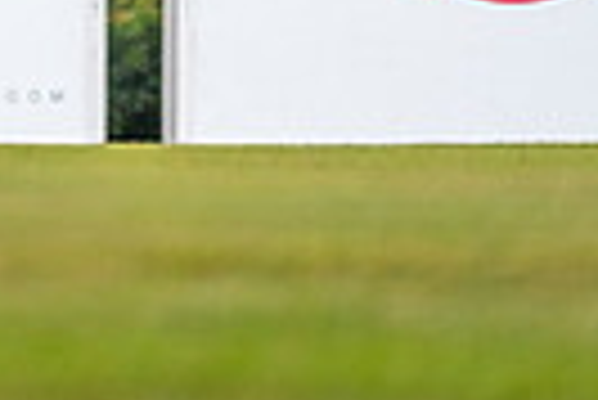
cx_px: -540
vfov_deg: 1.1
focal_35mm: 1306
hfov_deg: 1.6
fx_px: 21718
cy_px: -456
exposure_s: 1/4000
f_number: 4
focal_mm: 300
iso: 320
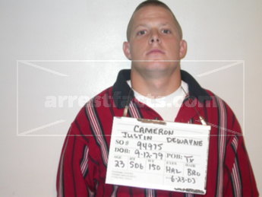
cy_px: 98
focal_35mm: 65
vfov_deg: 22.6
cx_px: 131
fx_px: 492
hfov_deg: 29.8
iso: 100
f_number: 3.2
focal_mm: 13.5
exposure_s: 1/60.3
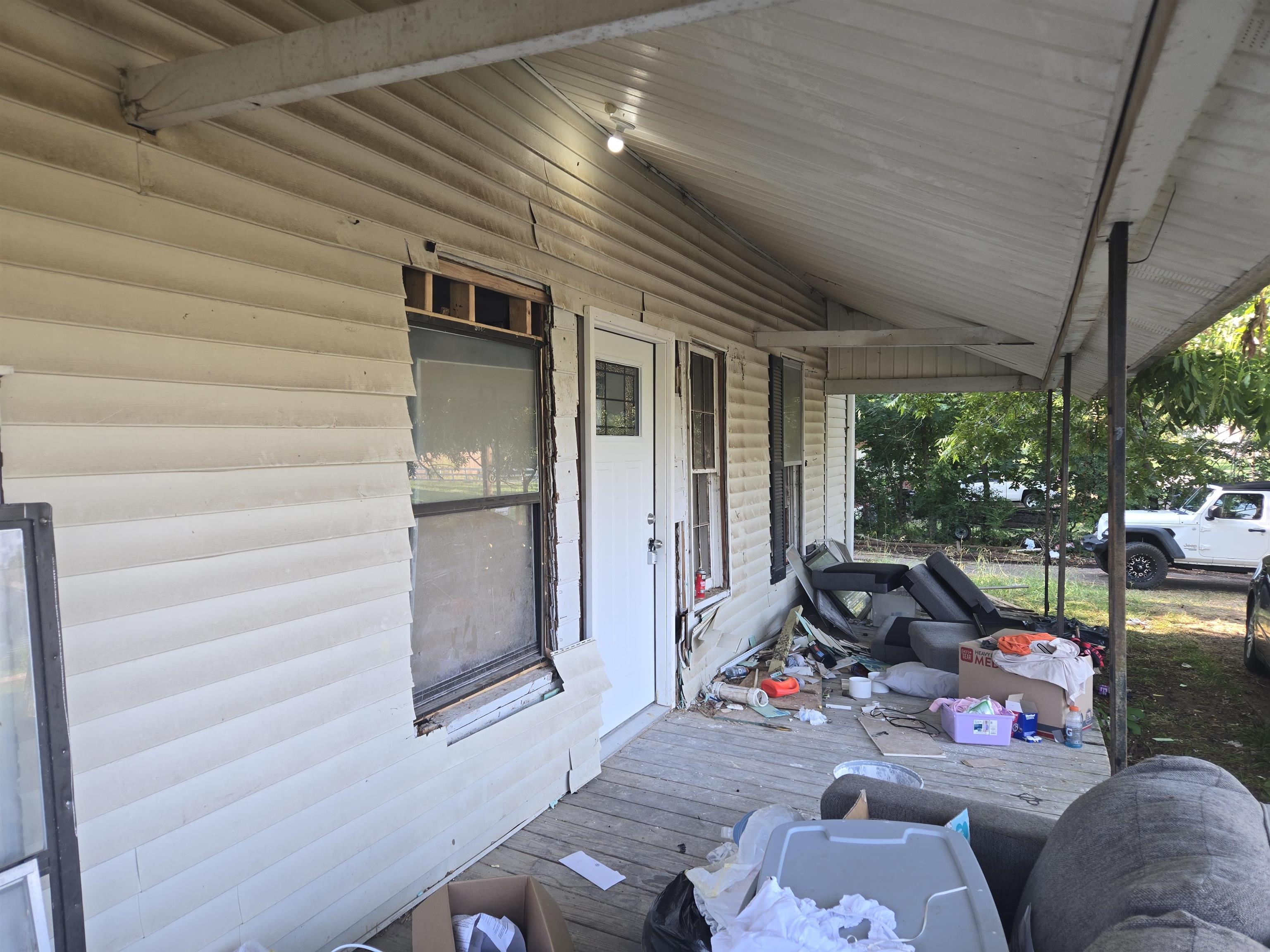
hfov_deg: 73.9
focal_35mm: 23
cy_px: 476
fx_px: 844
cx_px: 635
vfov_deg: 58.9
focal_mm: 5.4
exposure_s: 1/120
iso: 40
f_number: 1.8
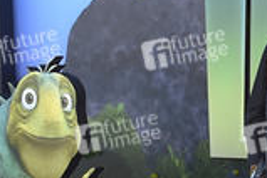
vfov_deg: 13.2
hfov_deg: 19.1
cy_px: 176
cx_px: 307
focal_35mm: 102
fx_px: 756
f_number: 7.1
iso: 125
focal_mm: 36
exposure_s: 1/200
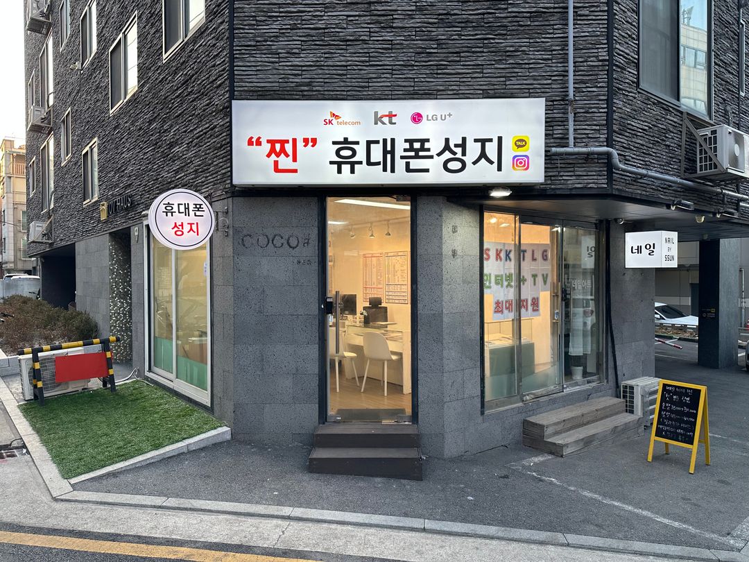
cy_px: 281
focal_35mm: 24
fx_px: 519
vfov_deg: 56.8
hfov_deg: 71.6
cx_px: 374
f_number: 1.78
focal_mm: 6.86
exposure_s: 1/163
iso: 80
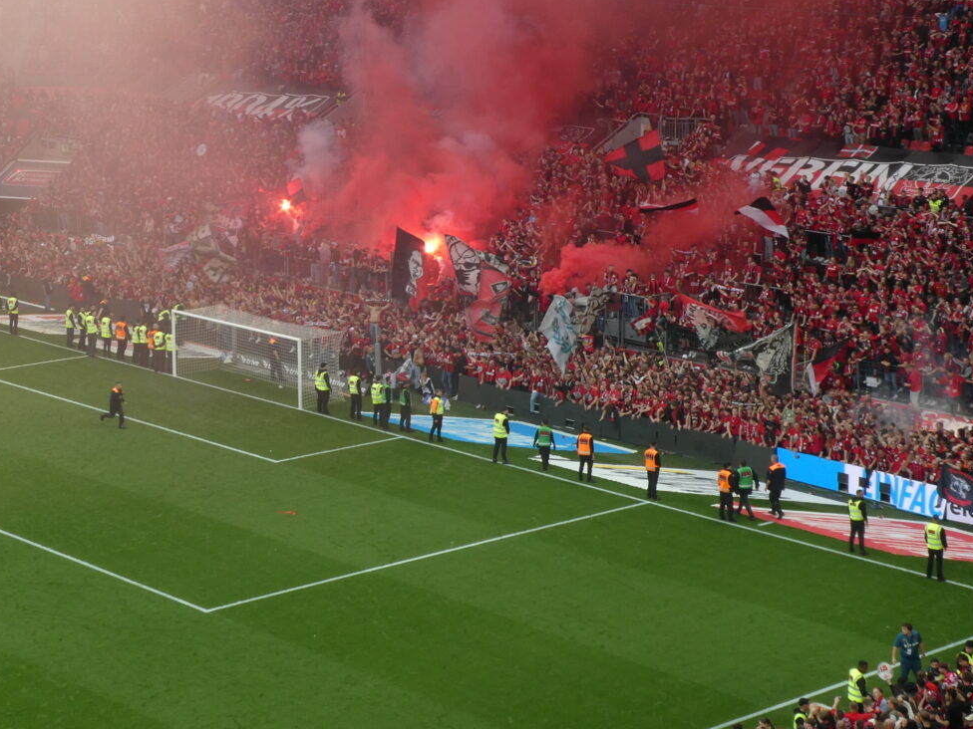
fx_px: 2305
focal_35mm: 82
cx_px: 306
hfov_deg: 23.7
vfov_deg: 17.9
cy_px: 243
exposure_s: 1/80
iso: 100
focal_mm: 9
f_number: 4.1
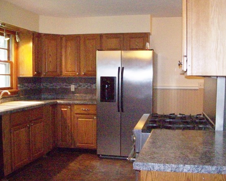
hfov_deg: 44.7
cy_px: 90
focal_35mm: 41
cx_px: 124
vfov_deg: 36.5
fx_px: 274
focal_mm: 6
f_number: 2.7
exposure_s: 1/128
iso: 800
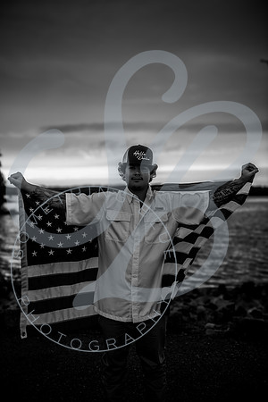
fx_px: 424
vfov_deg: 50.7
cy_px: 201
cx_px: 134
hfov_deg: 35.1
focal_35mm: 38
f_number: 2.8
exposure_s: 1/500
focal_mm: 38
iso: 100
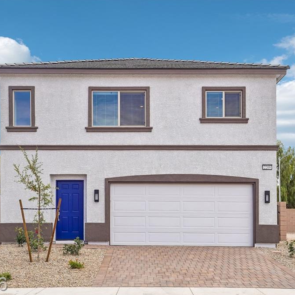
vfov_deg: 38.3
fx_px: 424
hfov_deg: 38.3
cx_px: 148
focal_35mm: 44
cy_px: 148
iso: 100
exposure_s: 1/250
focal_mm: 34
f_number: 8
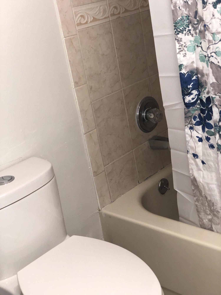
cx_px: 110
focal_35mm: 52
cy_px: 148
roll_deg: +10.2
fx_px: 443
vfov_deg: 36.8
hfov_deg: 28.0
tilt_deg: -19.0
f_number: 2.4
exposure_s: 1/30
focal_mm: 6
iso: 50
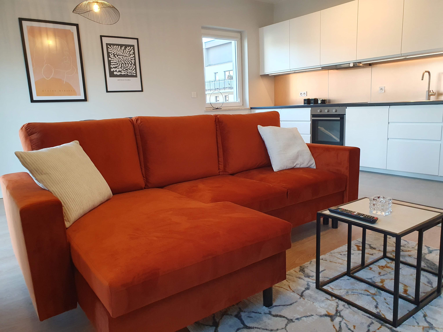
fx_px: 333
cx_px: 222
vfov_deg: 53.1
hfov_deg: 67.3
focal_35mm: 26
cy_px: 166
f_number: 2.4
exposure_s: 1/100
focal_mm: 4.32
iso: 320
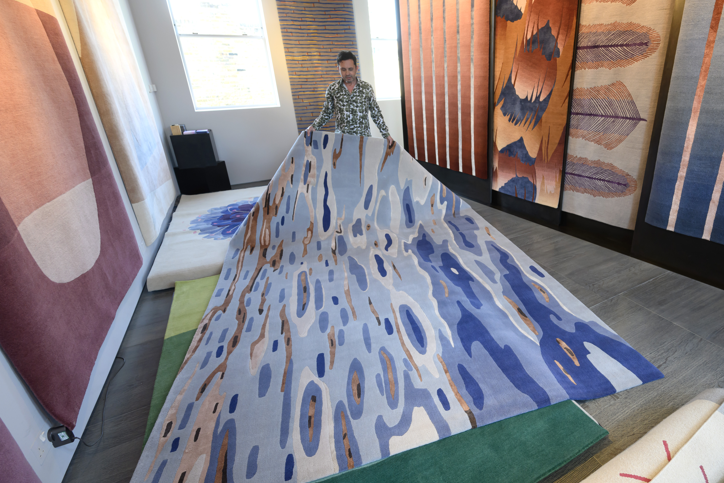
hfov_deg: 85.3
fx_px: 382
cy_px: 222
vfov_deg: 64.5
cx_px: 450
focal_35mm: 19
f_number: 5
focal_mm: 14
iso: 500
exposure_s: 1/50
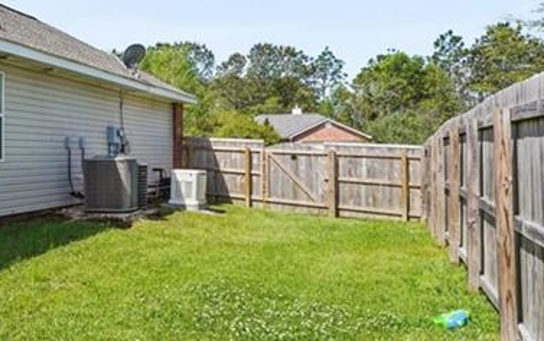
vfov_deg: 27.3
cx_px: -14
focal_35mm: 47
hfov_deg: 37.5
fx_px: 697
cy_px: 120
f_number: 11
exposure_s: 1/4000
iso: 800
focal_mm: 17
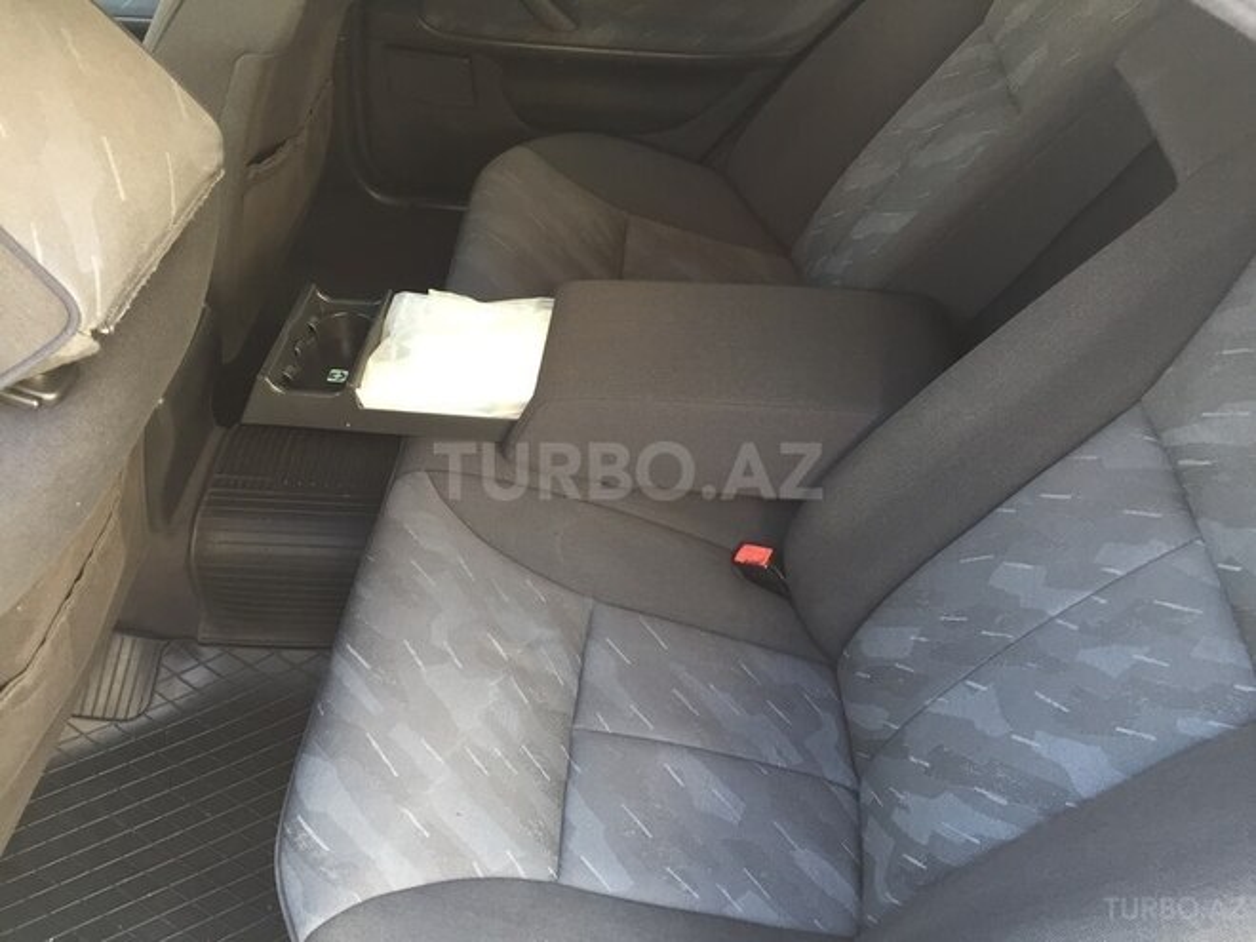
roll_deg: -2.7
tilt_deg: -38.3
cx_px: 628
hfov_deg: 61.7
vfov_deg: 48.2
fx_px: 1052
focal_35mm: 29
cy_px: 471
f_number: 2.2
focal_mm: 4.15
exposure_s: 1/33
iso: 80
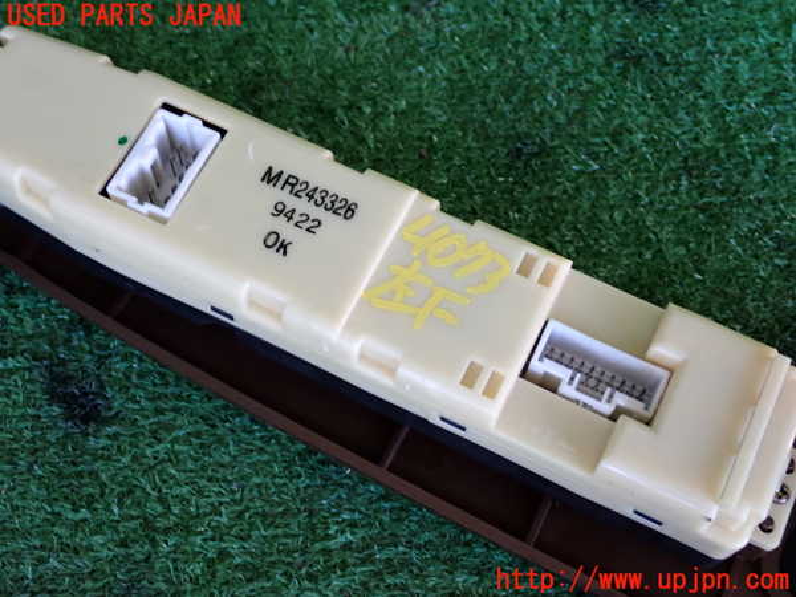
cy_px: 298
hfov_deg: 40.4
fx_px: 1081
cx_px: 398
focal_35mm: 47
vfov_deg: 30.9
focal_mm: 8.4
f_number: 3.1
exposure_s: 1/50
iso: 200
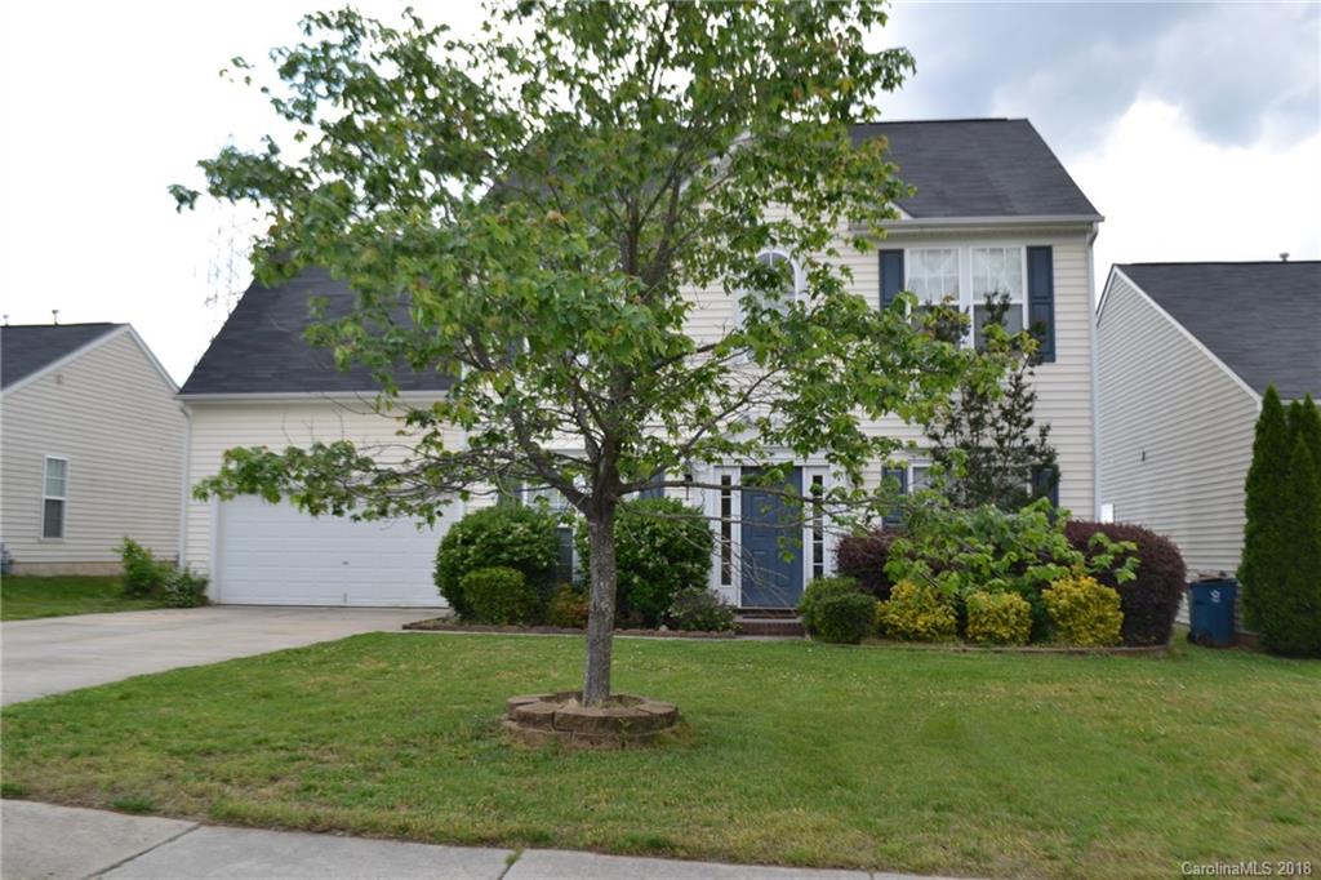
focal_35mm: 30
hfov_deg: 61.9
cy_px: 440
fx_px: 1100
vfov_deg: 43.6
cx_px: 660
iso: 100
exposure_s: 1/200
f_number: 7.1
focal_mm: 20
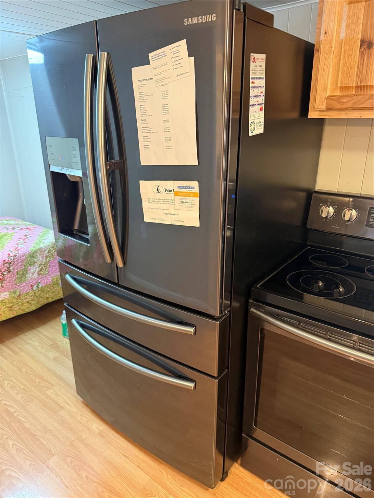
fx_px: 346
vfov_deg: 71.6
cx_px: 187
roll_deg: +0.5
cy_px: 249
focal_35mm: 24
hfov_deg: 56.8
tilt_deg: -21.3
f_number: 1.78
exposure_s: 1/60
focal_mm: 6.76
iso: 640
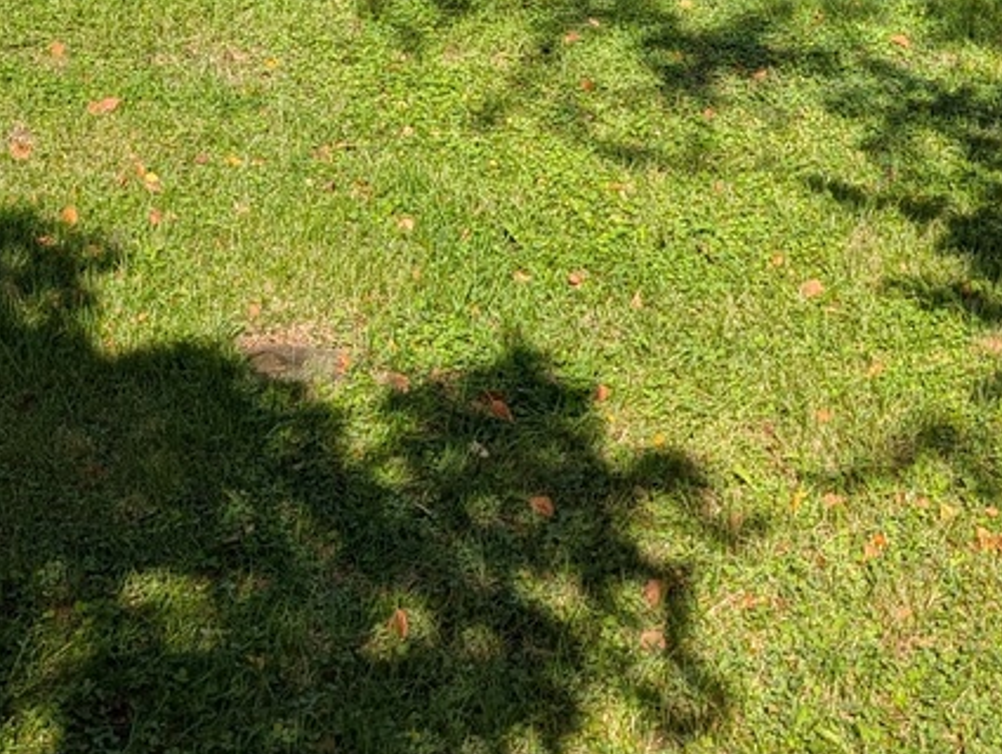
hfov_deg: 23.8
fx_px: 2348
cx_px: 215
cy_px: -417
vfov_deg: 16.4
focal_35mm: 81
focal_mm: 6.9
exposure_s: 1/8333
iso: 23
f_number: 1.68
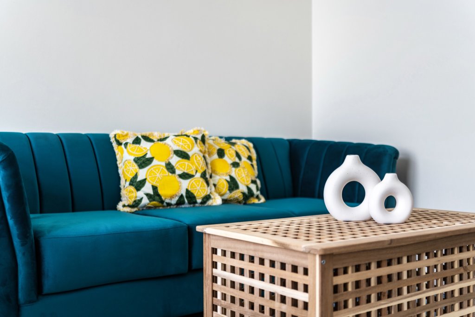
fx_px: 581
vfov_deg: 30.6
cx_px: 238
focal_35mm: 44
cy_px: 158
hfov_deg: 44.5
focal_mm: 44
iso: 200
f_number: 2.8
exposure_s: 1/100
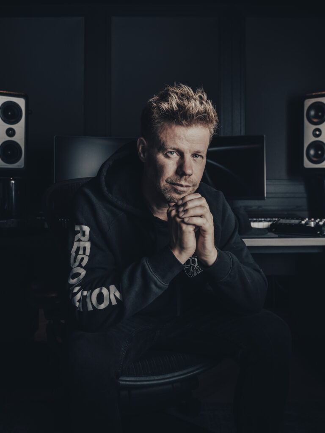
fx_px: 451
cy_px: 216
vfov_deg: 51.4
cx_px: 162
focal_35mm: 36
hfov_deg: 39.7
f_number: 7.1
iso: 100
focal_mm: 45
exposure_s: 1/125
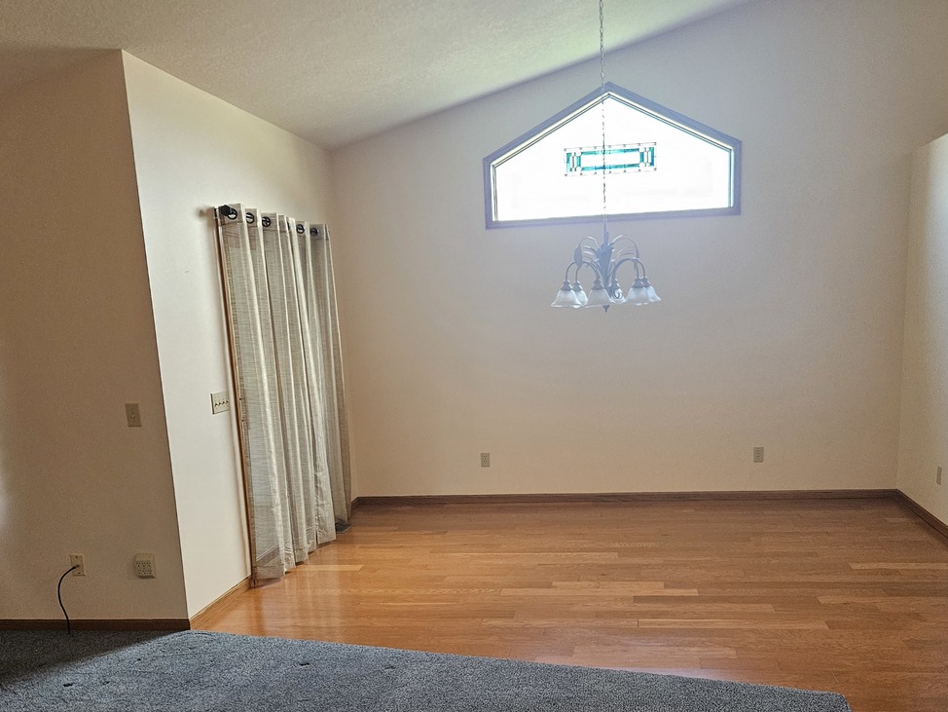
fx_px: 931
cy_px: 494
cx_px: 530
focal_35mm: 34
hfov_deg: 53.8
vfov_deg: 41.1
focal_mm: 5.4
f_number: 1.8
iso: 640
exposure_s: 1/240
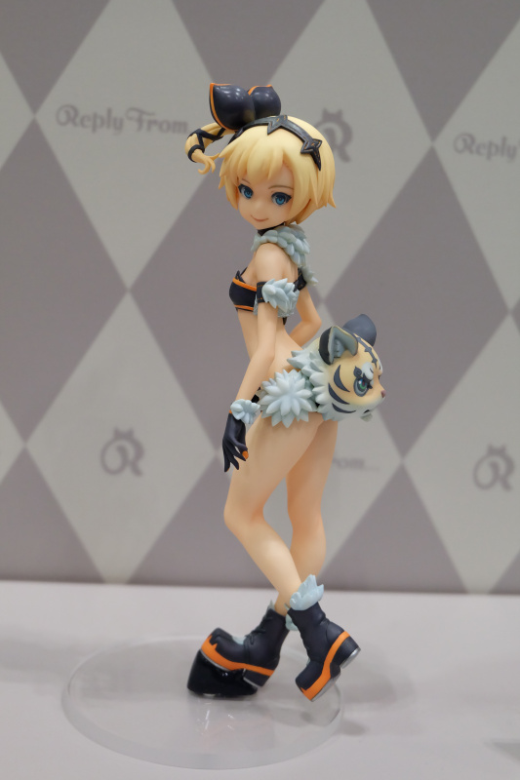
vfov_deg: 40.4
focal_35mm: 49
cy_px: 390
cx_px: 260
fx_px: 1062
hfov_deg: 27.5
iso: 3200
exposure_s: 1/90
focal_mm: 32.5
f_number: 5
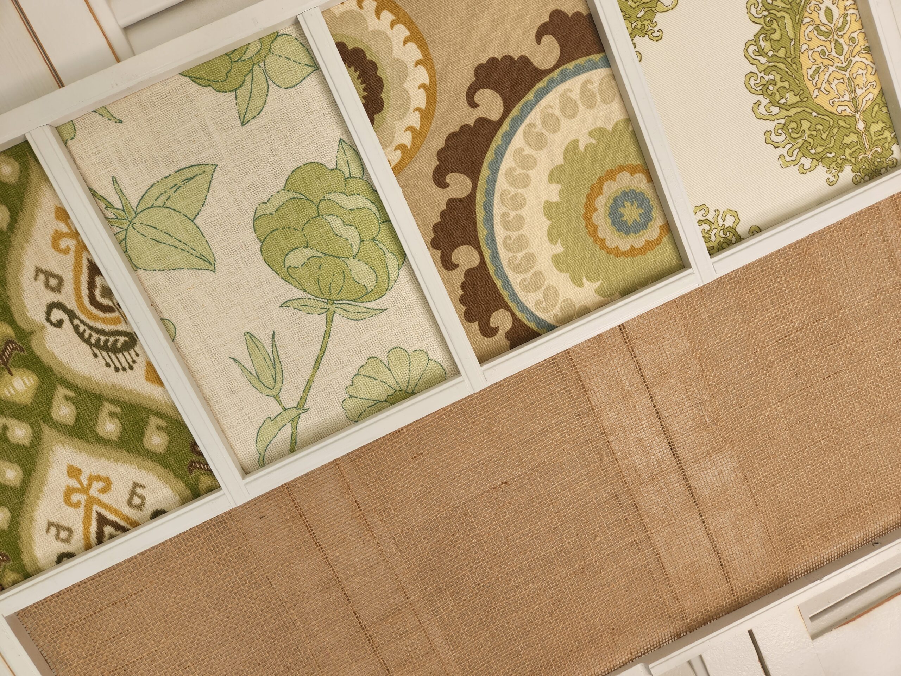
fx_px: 599
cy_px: 338
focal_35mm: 23
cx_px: 450
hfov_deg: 73.9
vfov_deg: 58.9
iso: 32
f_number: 1.8
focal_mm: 5.4
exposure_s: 1/180
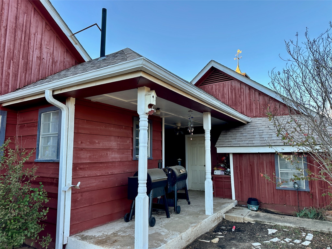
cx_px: 166
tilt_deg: +6.8
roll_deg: +0.1
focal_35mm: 24
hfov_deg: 71.6
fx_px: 230
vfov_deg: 56.8
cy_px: 124
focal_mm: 6.86
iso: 80
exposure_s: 1/373
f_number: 1.78
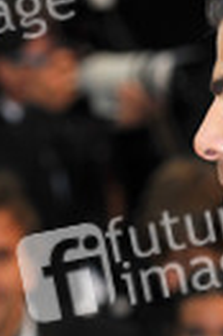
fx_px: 3559
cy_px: 390
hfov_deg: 3.6
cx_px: 224
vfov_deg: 5.4
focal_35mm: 382
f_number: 5.6
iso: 500
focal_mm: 125
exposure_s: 1/250
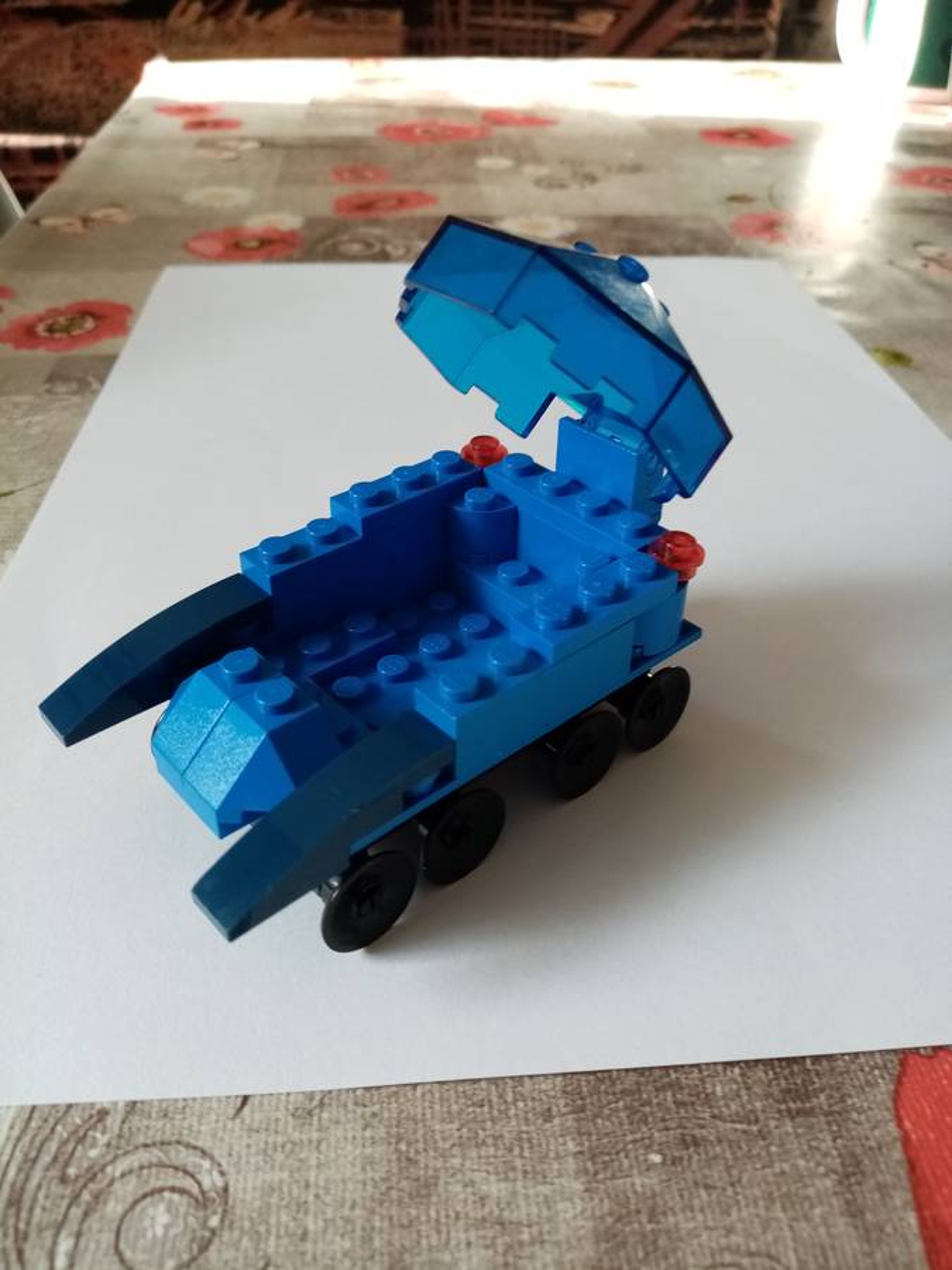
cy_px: 635
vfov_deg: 67.3
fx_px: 953
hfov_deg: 53.1
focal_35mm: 26
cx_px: 476
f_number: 1.8
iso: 102
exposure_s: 1/33.3
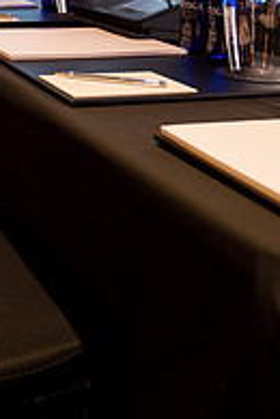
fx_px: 618
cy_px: 204
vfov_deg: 37.5
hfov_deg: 25.0
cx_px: 52
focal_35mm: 53
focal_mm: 23
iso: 720
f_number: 4
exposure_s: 1/40
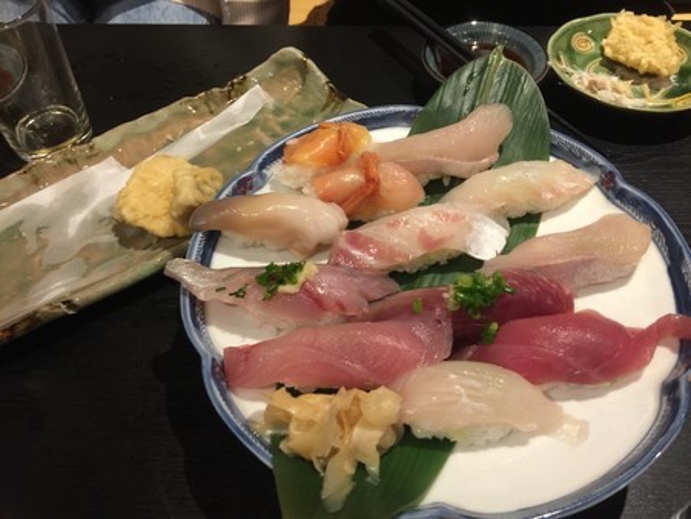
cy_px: 260
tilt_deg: -50.5
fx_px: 579
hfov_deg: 61.6
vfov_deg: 48.3
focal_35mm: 29
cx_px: 346
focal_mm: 4.15
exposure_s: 1/10
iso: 100
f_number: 2.2
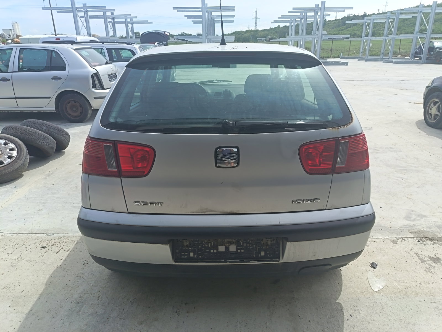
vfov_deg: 56.8
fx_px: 306
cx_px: 221
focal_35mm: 24
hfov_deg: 71.6
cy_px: 166
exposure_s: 1/534
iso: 100
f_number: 1.75
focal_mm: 5.25
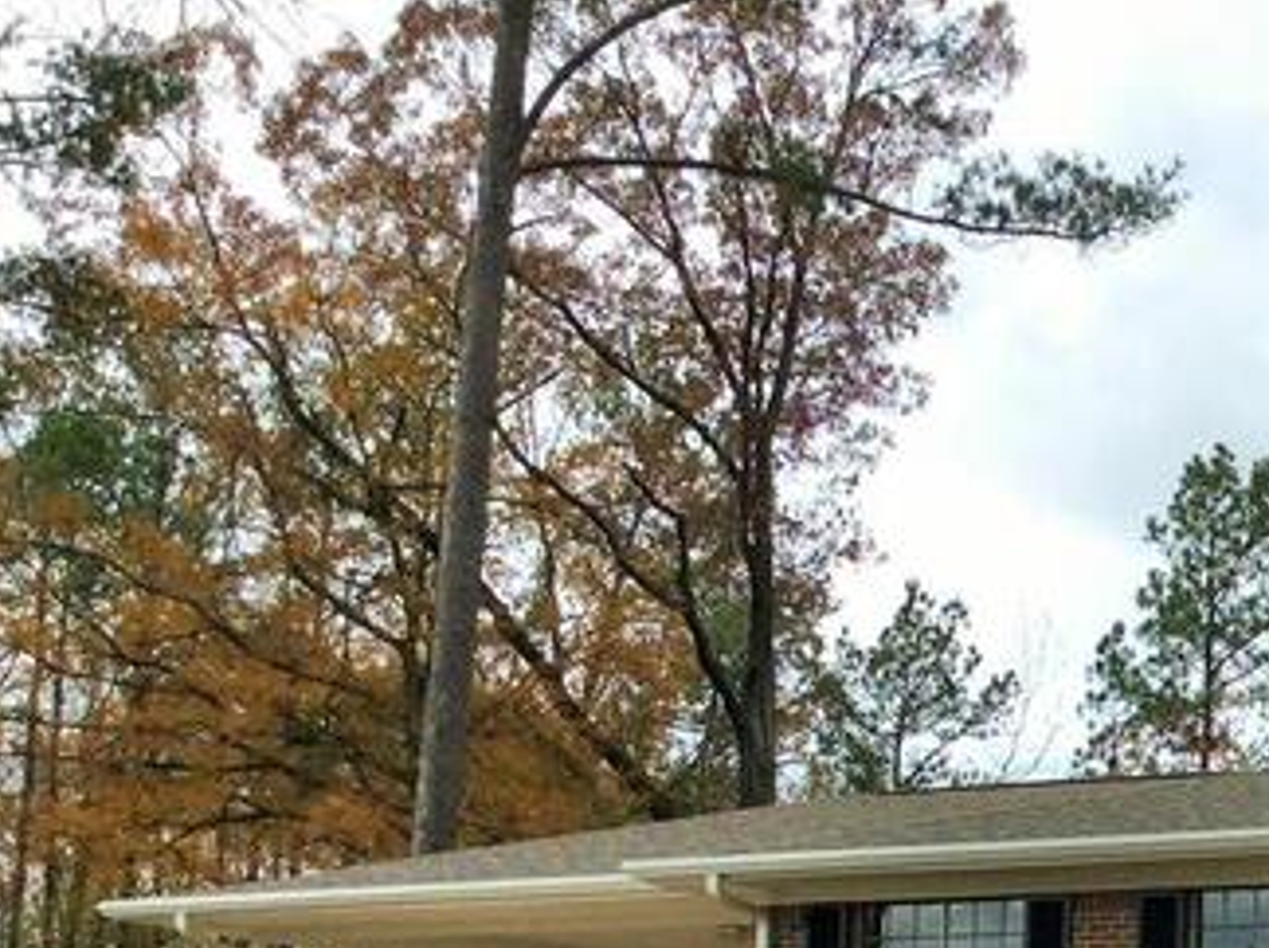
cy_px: 1036
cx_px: 1500
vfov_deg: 18.0
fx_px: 2892
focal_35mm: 79
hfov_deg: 22.8
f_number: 2.4
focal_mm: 3.3
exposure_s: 1/937
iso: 32
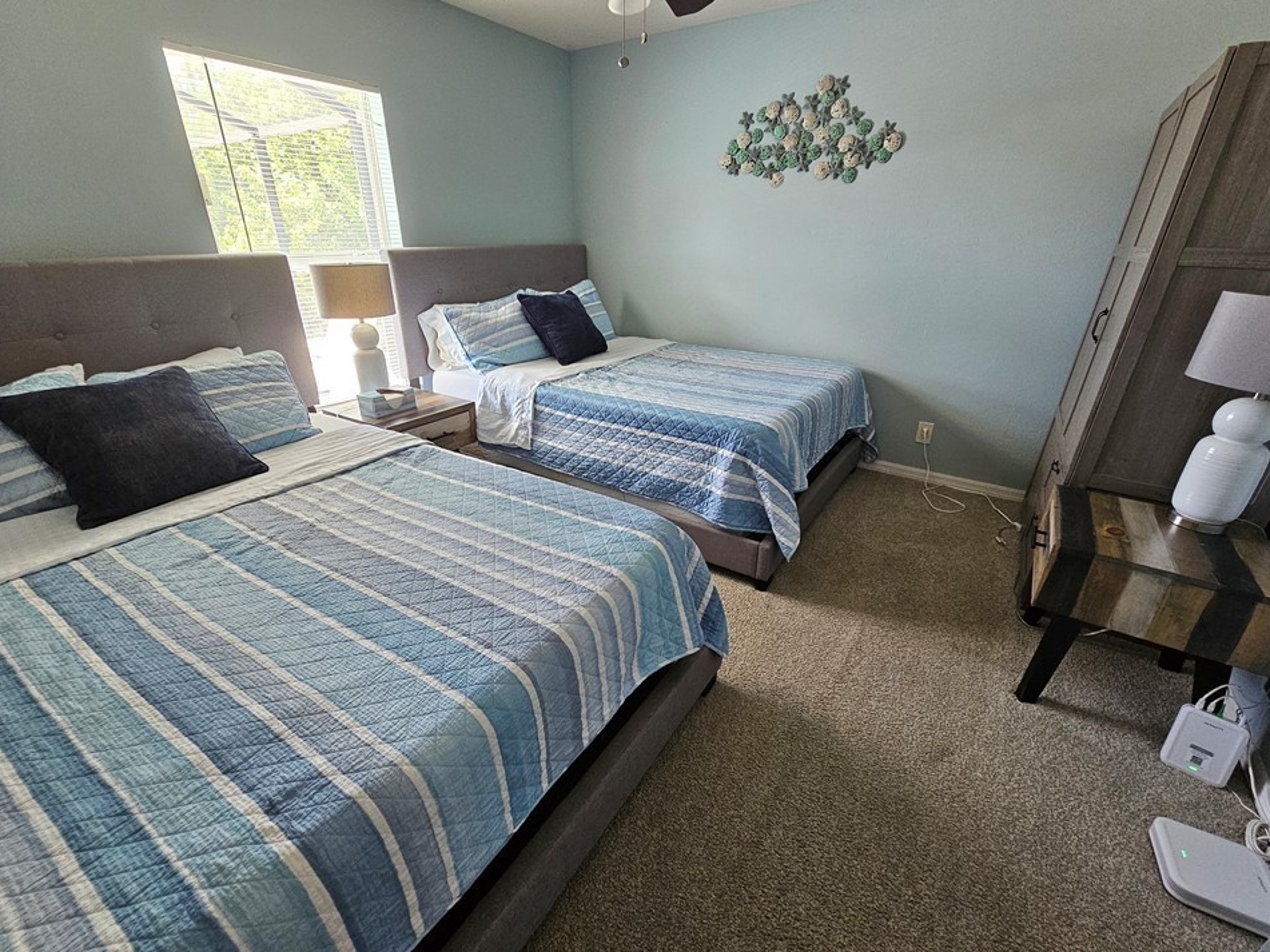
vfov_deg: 85.7
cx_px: 628
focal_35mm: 14
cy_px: 483
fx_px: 514
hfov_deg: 102.1
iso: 400
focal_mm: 2.2
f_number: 2.2
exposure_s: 1/60
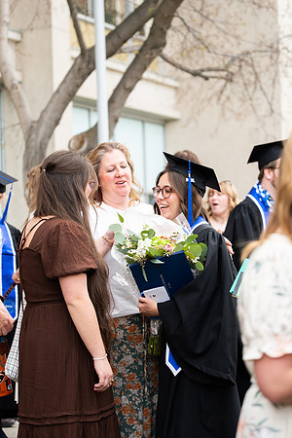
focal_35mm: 106
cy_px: 217
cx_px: 167
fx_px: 1287
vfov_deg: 19.3
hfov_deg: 12.9
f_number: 2.8
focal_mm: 70
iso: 200
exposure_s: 1/1000
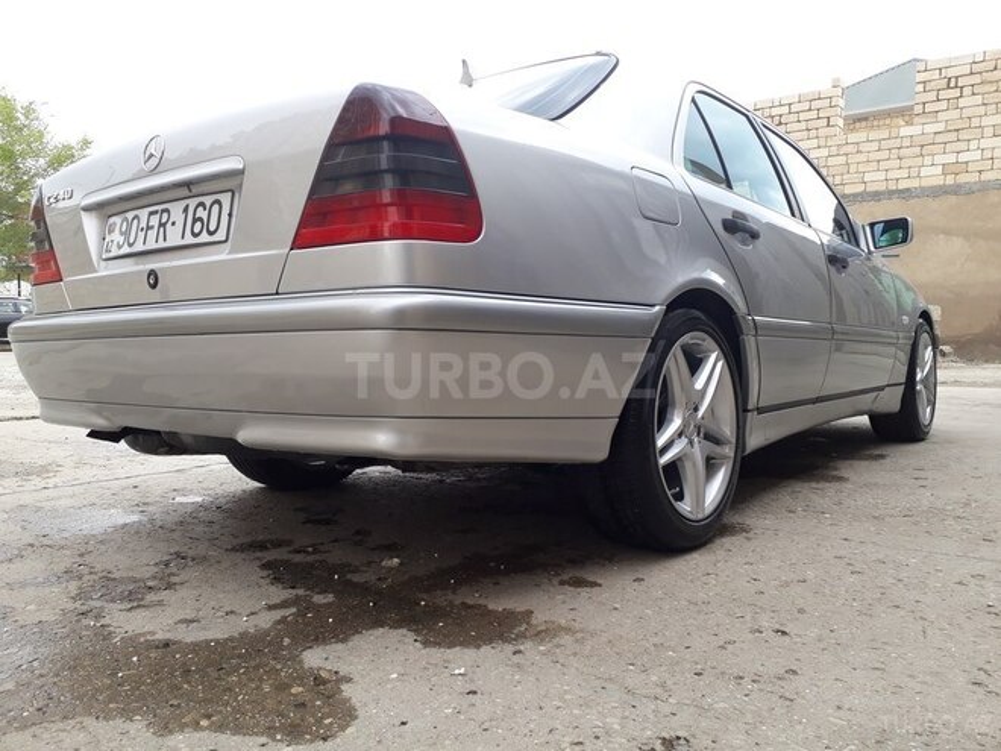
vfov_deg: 51.4
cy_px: 376
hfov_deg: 65.3
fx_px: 781
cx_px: 500
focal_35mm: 27
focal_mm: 3.6
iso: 40
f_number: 1.9
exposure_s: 1/222
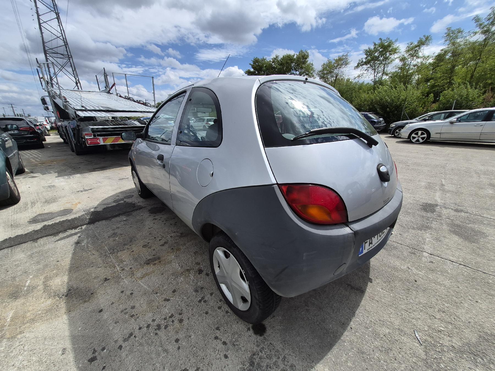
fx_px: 186
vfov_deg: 89.9
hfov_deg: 106.2
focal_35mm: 13
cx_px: 248
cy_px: 186
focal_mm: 1.74
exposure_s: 1/3333
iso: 40
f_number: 2.2
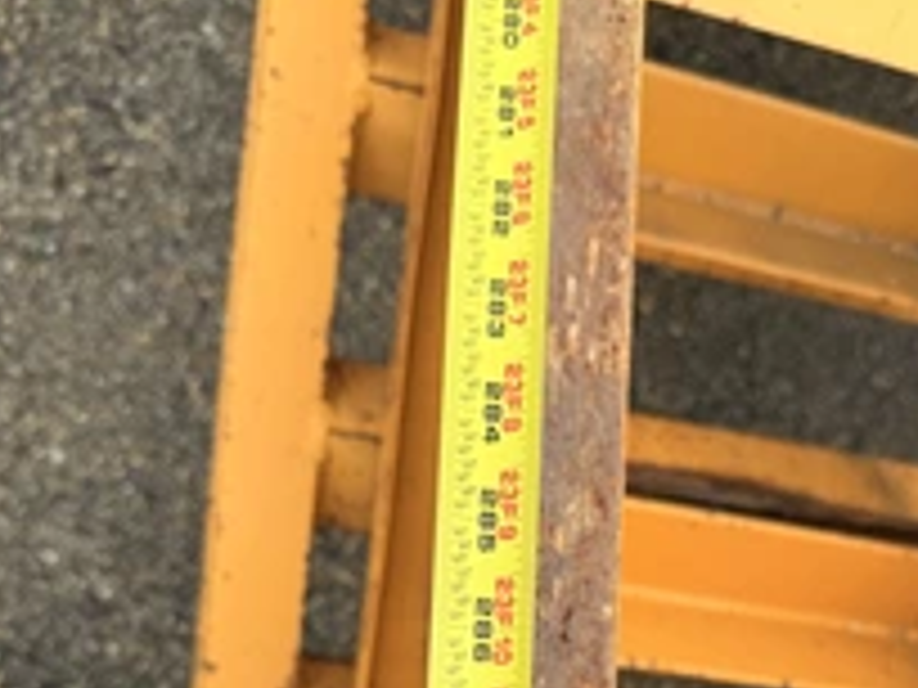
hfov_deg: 40.1
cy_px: 764
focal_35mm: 47
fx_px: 1246
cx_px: 576
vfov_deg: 28.0
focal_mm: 6.76
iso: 80
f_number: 1.78
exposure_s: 1/612
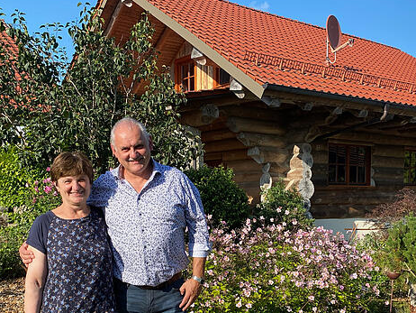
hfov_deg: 41.9
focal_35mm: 45
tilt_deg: -4.5
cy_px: 243
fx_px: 541
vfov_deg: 31.5
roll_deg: +0.0
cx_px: 250
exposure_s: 1/1316
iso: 32
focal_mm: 4.25
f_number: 1.8
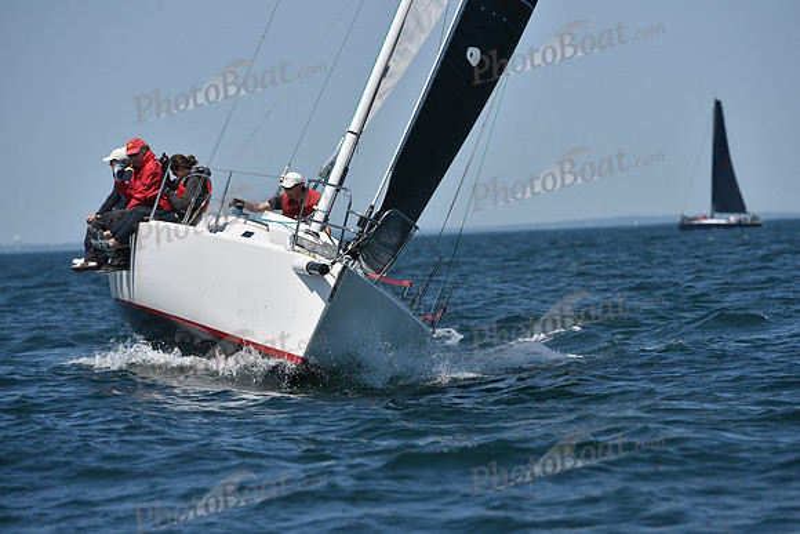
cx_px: 400
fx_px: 8891
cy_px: 267
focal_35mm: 400
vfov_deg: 3.4
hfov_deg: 5.2
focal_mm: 400
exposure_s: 1/1600
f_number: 8
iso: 320
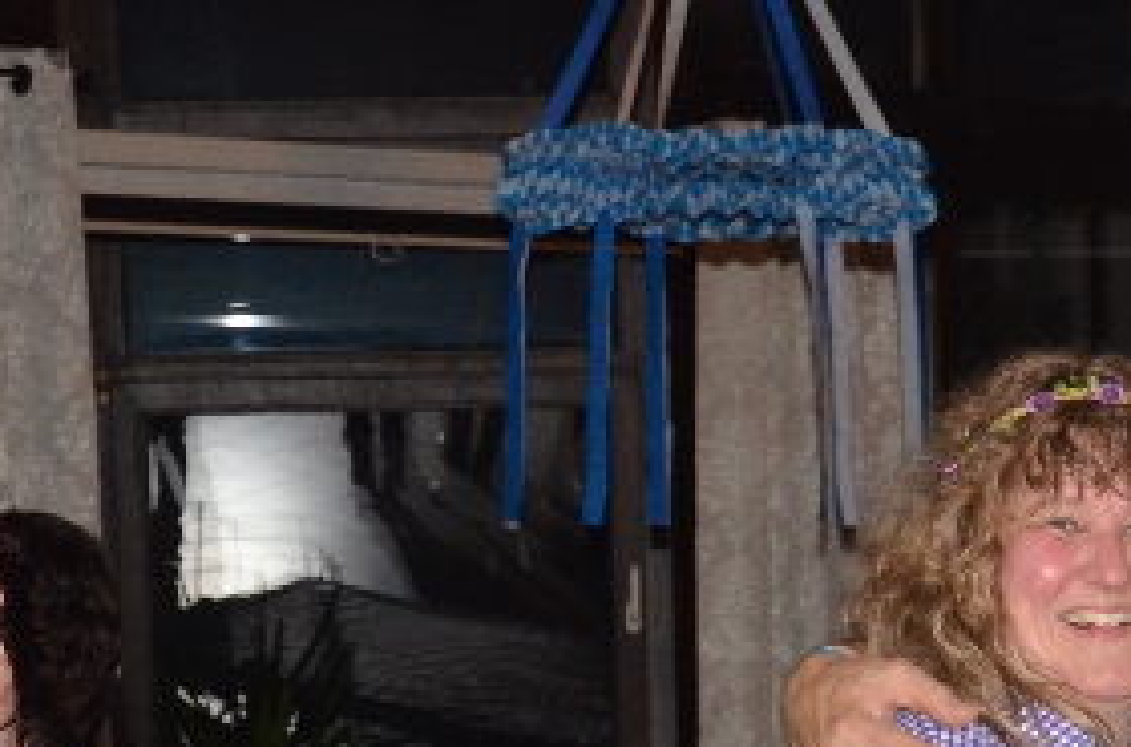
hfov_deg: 12.4
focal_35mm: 165
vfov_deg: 8.2
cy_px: 937
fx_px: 5175
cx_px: 994
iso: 800
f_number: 4
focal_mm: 25
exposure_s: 1/60
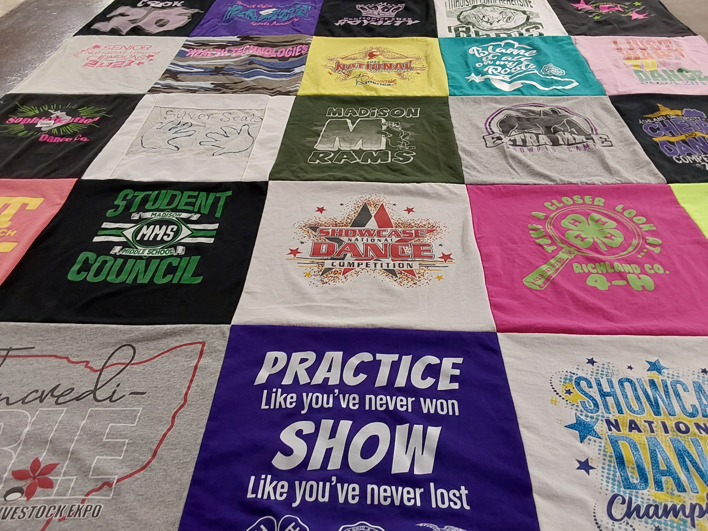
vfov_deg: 49.7
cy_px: 266
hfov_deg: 63.4
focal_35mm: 28
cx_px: 354
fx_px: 573
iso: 100
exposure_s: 1/60
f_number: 1.9
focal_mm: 2.91
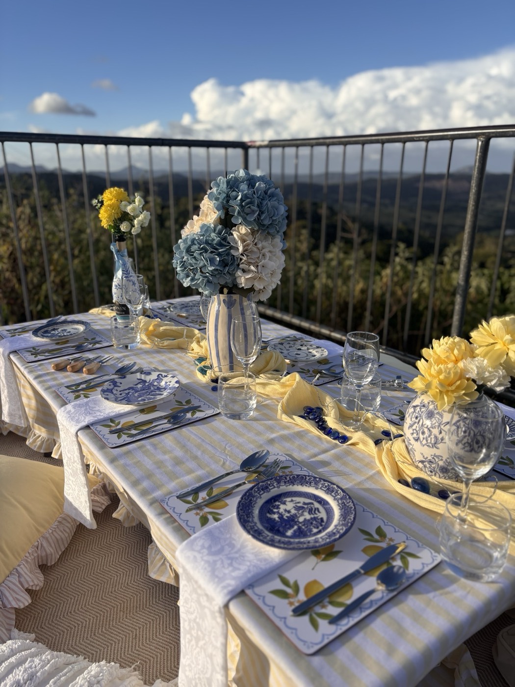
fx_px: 516
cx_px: 258
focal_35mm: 26
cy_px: 344
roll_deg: +0.5
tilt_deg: -19.0
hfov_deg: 53.1
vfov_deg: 67.3
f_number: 1.6
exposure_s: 1/2513
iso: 50
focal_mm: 5.96
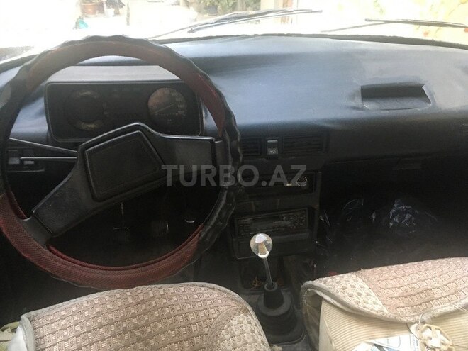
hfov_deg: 61.7
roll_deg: +0.2
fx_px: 392
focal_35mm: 29
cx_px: 234
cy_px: 176
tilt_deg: -31.8
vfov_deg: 48.2
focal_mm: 4.15
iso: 200
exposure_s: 1/25
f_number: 2.2
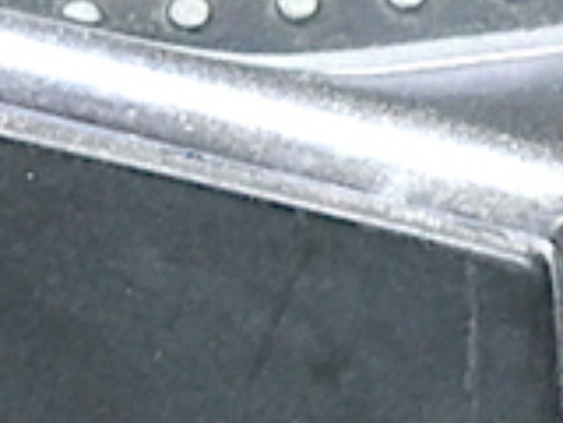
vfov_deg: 1.2
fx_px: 20899
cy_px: 624
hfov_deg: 1.5
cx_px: 21
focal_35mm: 1285
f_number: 5.6
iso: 200
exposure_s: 1/2
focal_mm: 38.4
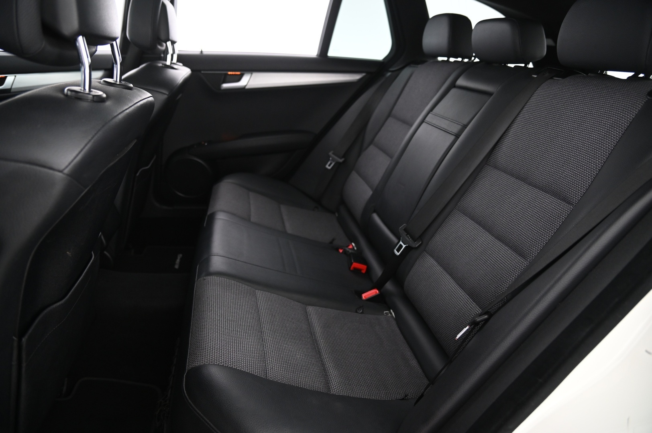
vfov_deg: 53.1
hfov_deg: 73.8
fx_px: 434
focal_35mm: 24
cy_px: 216
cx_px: 326
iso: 2000
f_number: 4
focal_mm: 24
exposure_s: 1/13
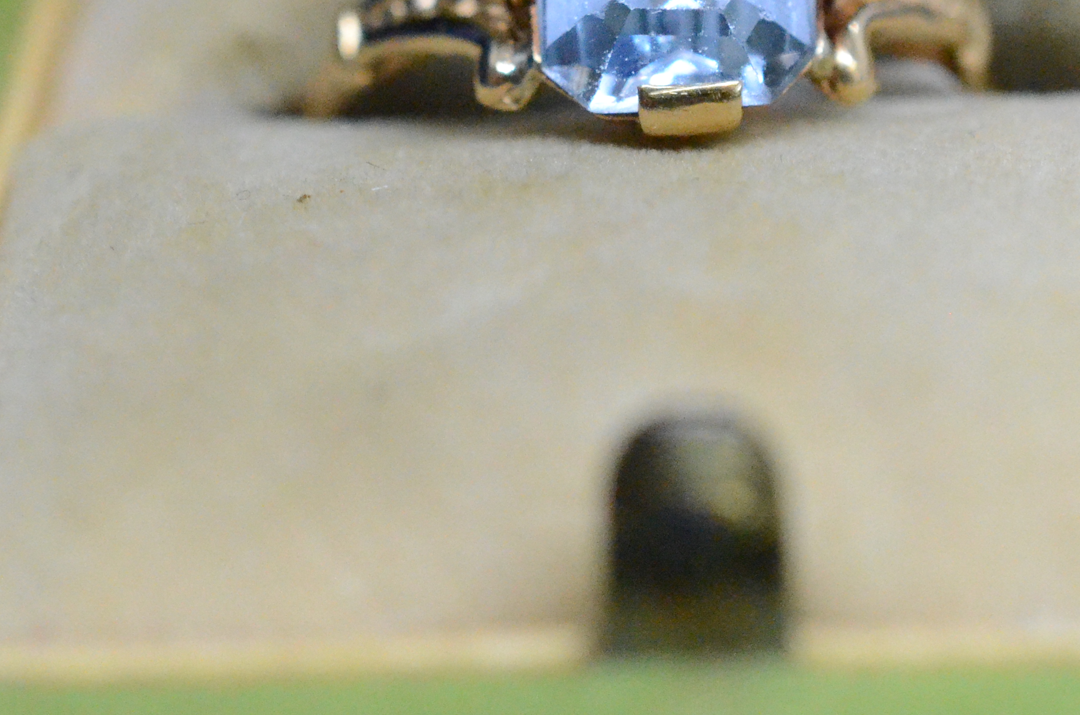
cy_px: 61
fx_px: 4101
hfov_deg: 15.0
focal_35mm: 137
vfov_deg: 9.9
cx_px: 613
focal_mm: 40
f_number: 6.3
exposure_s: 1/2500
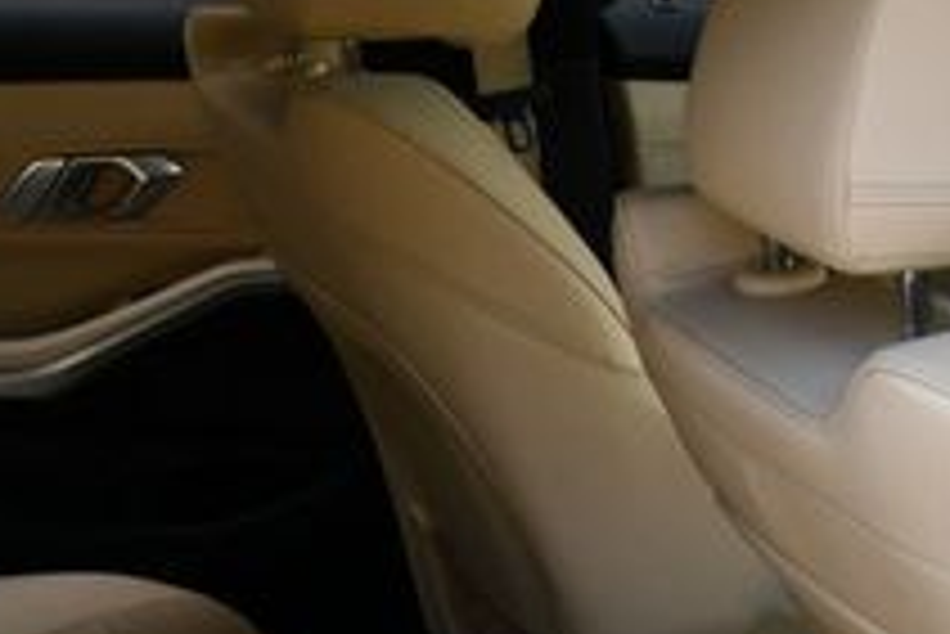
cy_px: 944
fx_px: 2878
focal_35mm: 109
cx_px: 239
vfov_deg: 12.0
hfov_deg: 18.6
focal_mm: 18
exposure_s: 1/250
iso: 360
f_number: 5.6
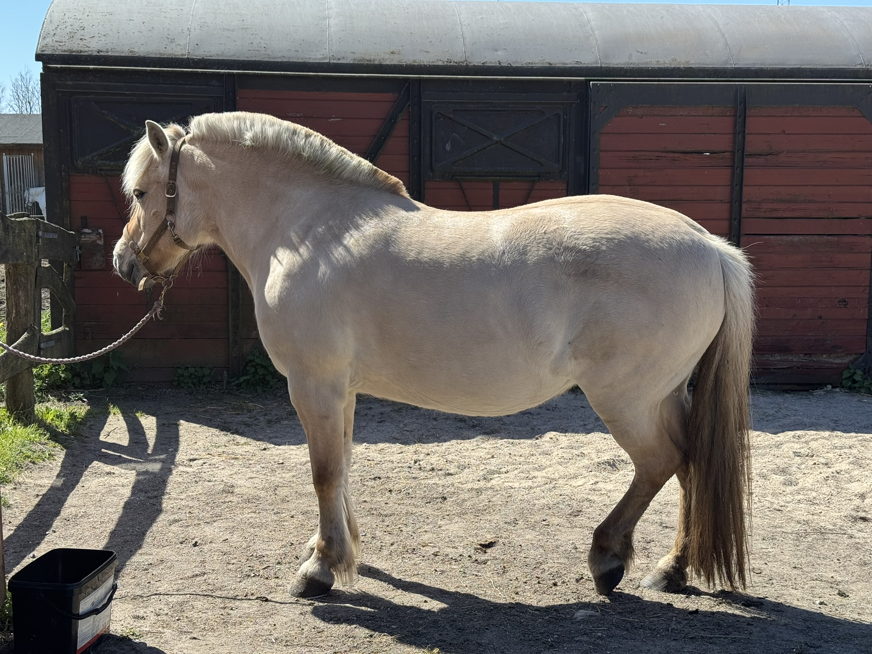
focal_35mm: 48
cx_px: 436
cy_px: 327
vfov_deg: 30.3
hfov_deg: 39.7
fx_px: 1209
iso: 64
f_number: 1.78
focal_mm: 6.76
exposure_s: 1/2513
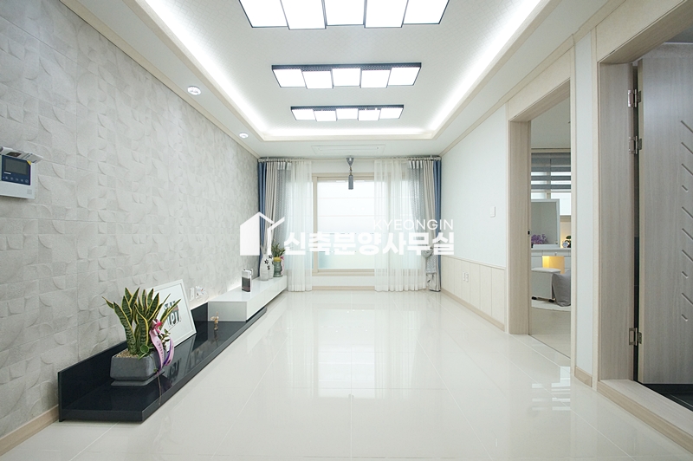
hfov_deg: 95.0
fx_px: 317
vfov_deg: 72.0
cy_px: 230
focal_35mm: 16
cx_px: 346
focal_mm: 11
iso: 800
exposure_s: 1/60
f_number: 7.1
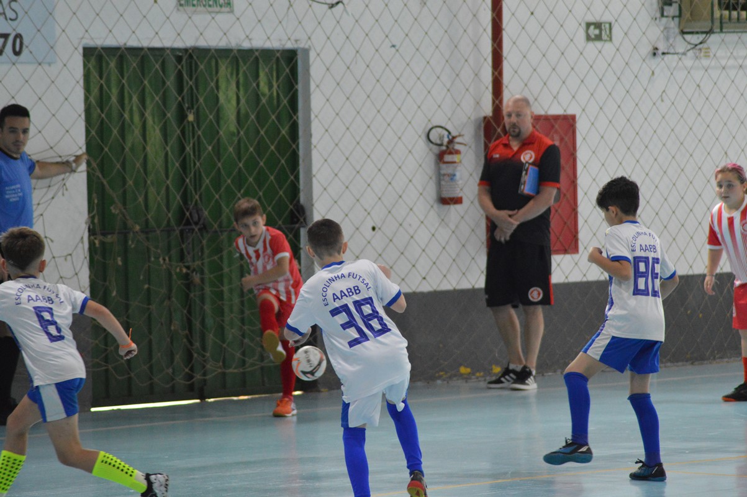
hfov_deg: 9.5
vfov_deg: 6.3
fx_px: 4509
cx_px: 374
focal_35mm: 218
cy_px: 248
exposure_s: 1/400
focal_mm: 145
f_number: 4.5
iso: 3200
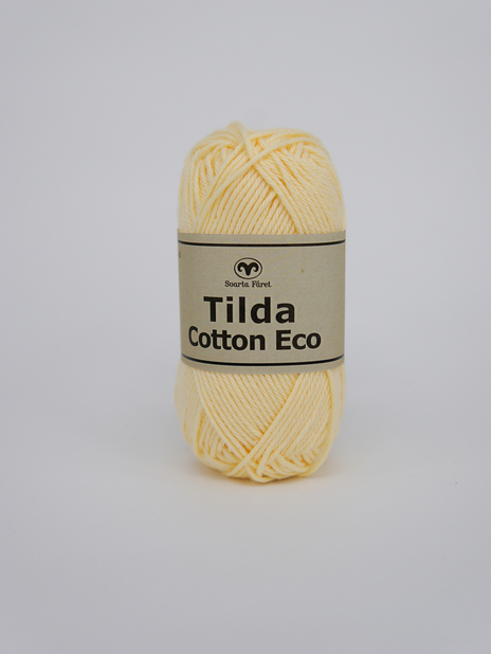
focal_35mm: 66
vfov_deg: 29.4
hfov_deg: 22.3
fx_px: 1247
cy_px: 302
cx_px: 247
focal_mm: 40
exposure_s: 1/100
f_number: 5
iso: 200
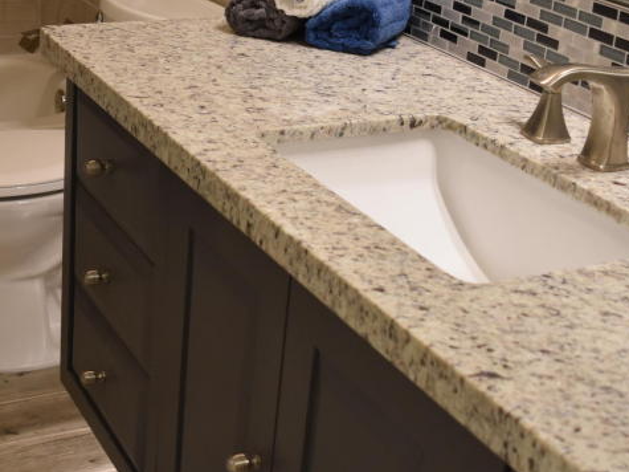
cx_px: 159
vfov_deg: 23.1
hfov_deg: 30.2
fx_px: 1144
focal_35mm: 63
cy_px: 137
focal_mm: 18
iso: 800
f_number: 4
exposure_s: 1/60
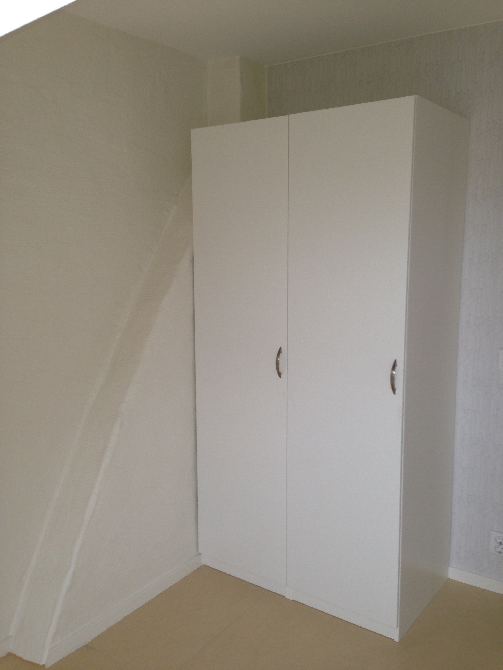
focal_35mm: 33
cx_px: 252
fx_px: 639
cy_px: 335
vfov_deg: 55.4
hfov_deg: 42.9
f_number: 2.4
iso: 50
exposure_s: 1/20
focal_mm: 4.13
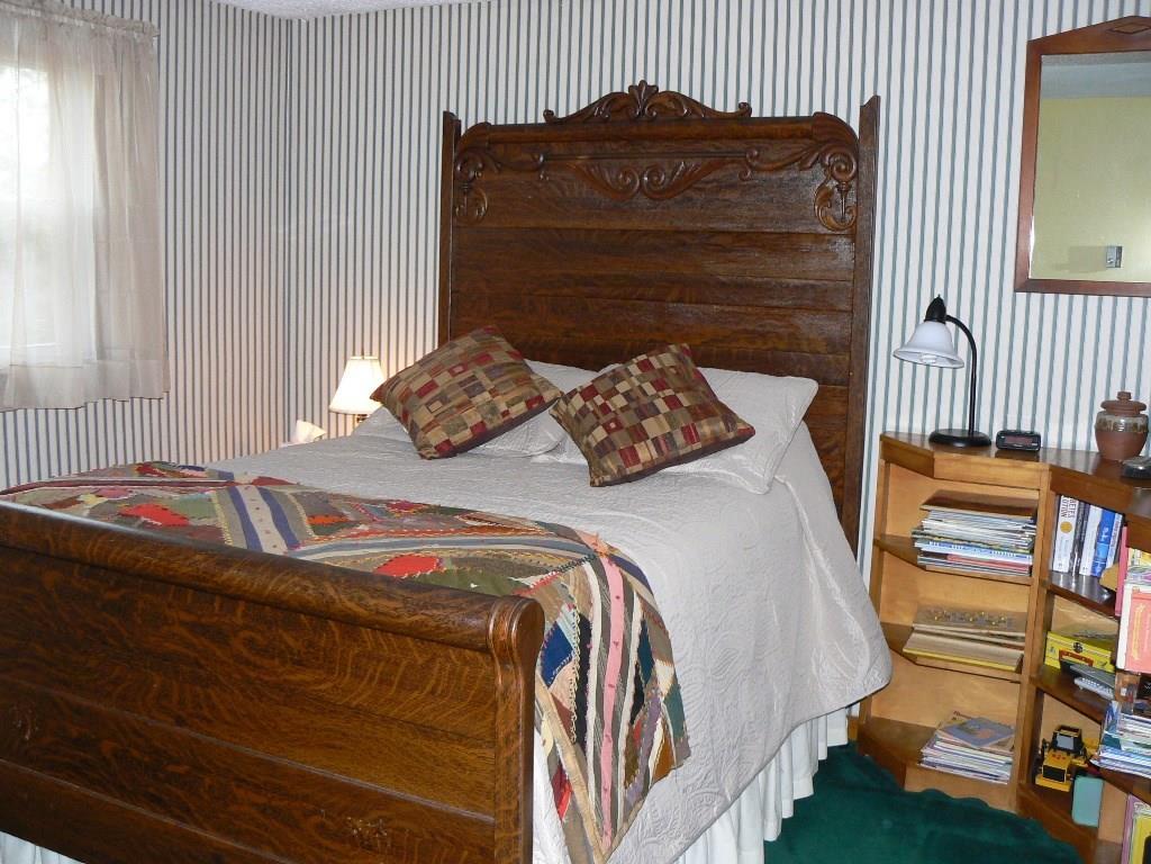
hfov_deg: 51.4
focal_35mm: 36
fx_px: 1197
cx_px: 576
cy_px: 432
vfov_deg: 39.7
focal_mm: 6
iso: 160
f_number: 2.8
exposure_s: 1/30
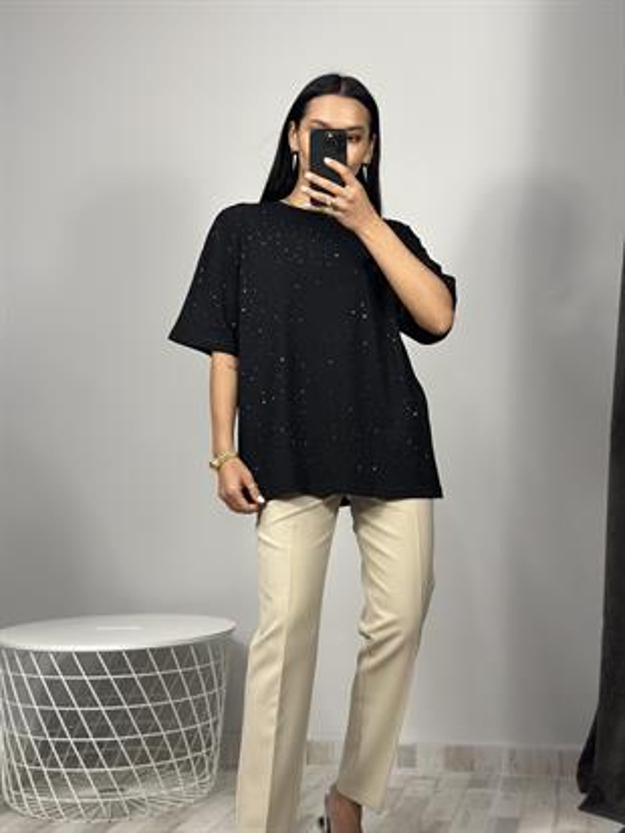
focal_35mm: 48
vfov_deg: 39.6
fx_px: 1155
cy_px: 416
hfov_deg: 30.3
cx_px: 312
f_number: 1.78
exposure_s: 1/100
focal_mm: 6.86
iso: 125
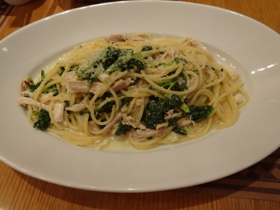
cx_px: 141
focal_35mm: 25
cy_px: 107
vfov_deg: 54.9
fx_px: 202
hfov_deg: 69.4
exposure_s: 1/30
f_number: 3.5
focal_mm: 4.1
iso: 640
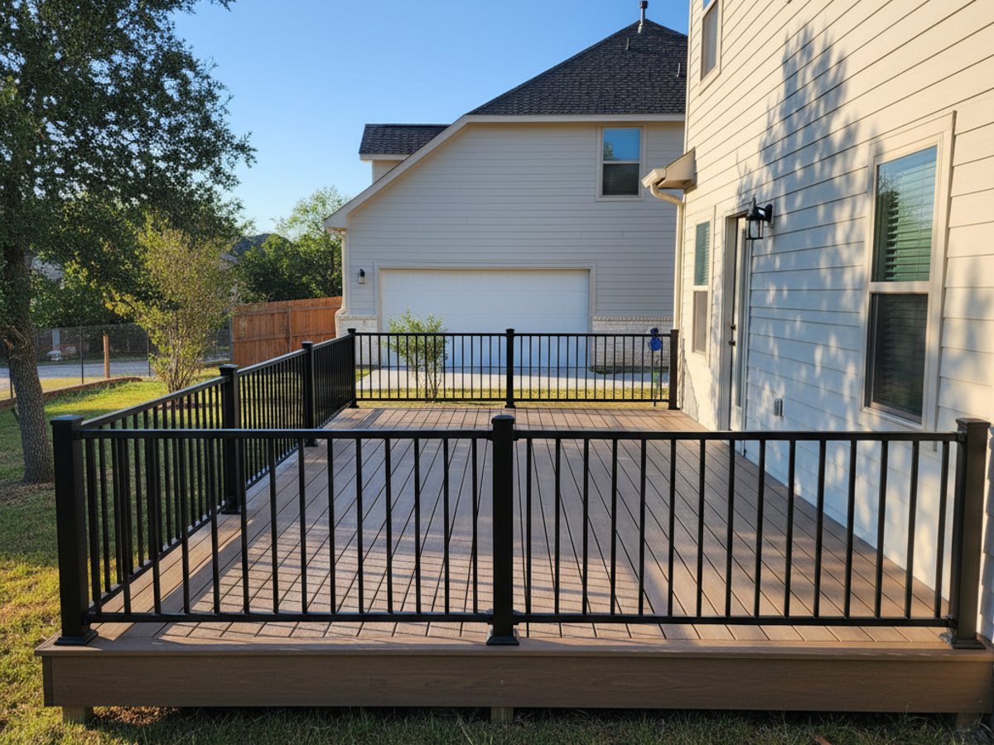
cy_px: 372
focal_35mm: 23
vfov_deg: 58.9
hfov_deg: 73.9
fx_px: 660
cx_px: 497
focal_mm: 6.4
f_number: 1.8
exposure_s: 1/571
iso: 1104
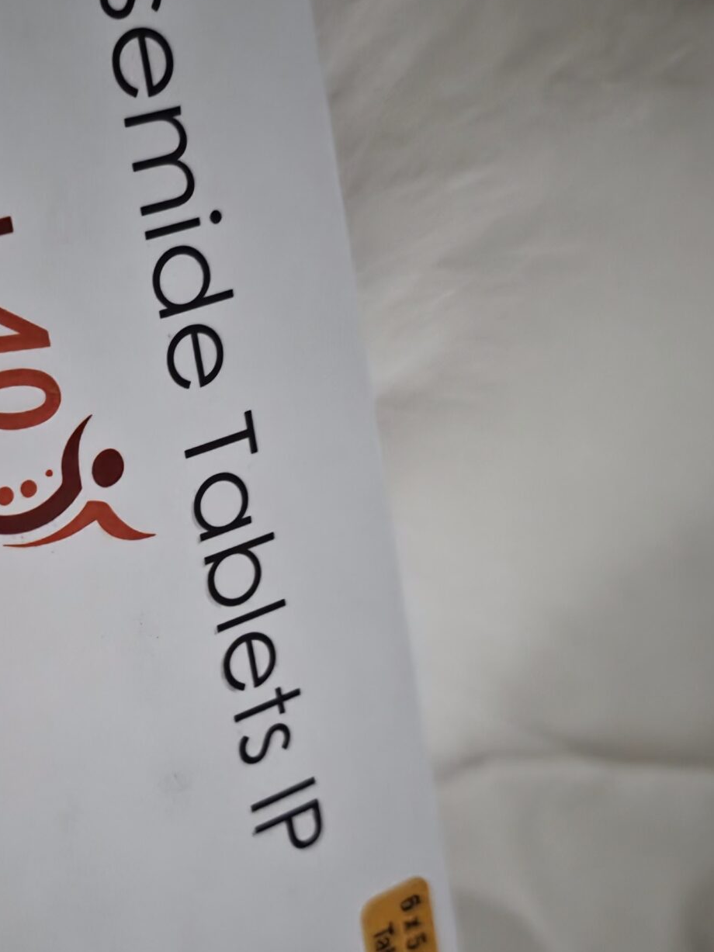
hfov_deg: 28.6
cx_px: 22
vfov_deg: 39.4
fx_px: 1320
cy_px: 597
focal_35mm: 48
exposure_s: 1/17.2
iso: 2000
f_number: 1.7
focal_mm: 6.3
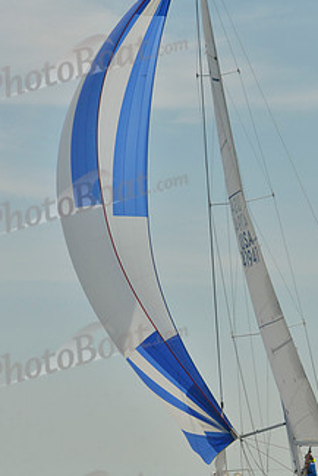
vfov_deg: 15.3
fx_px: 1773
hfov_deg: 10.2
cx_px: 265
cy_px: 256
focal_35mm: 134
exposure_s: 1/1600
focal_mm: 75
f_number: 14
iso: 560
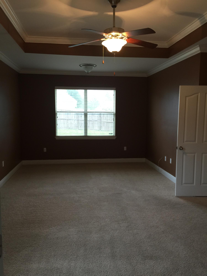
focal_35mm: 29
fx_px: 231
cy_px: 138
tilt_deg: -7.1
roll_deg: +0.3
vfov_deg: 61.7
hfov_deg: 48.2
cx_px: 104
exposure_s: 1/15
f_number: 2.2
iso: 40
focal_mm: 4.15
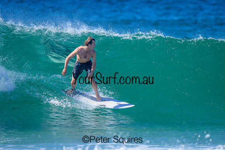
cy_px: 65
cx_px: 107
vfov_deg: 1.5
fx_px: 5664
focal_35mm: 906
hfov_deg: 2.3
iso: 500
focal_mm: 800
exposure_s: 1/2000
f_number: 6.3
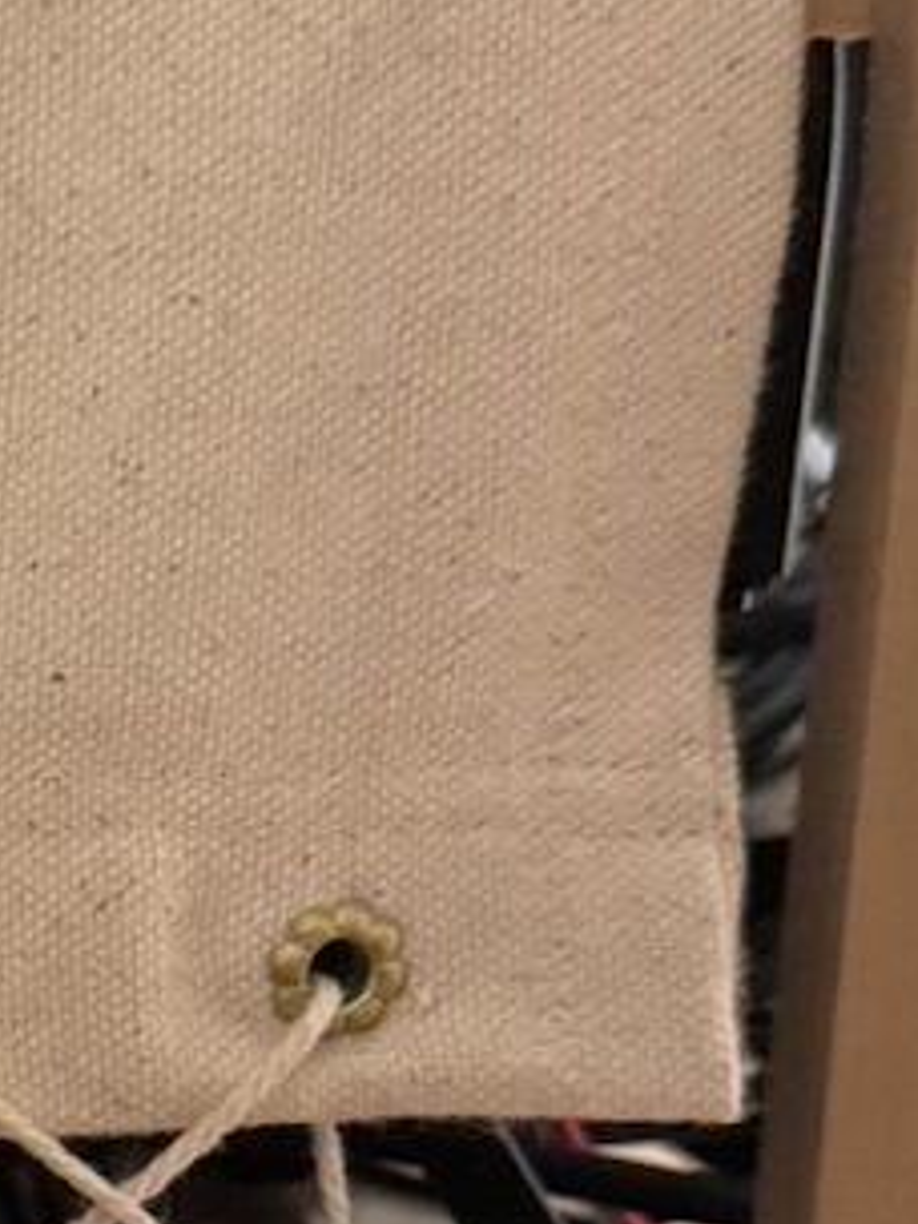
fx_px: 3571
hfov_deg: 13.7
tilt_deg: -15.2
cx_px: -515
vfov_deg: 19.2
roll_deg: +0.7
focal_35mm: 101
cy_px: 1051
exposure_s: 1/40
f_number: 1.78
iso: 1000
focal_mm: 6.76
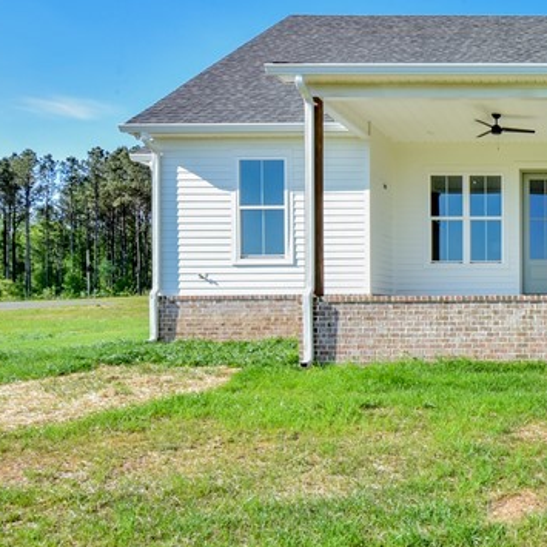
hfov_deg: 35.8
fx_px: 697
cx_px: 617
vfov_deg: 42.7
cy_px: 324
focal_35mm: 39
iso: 500
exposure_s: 1/80
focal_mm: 15
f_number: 22
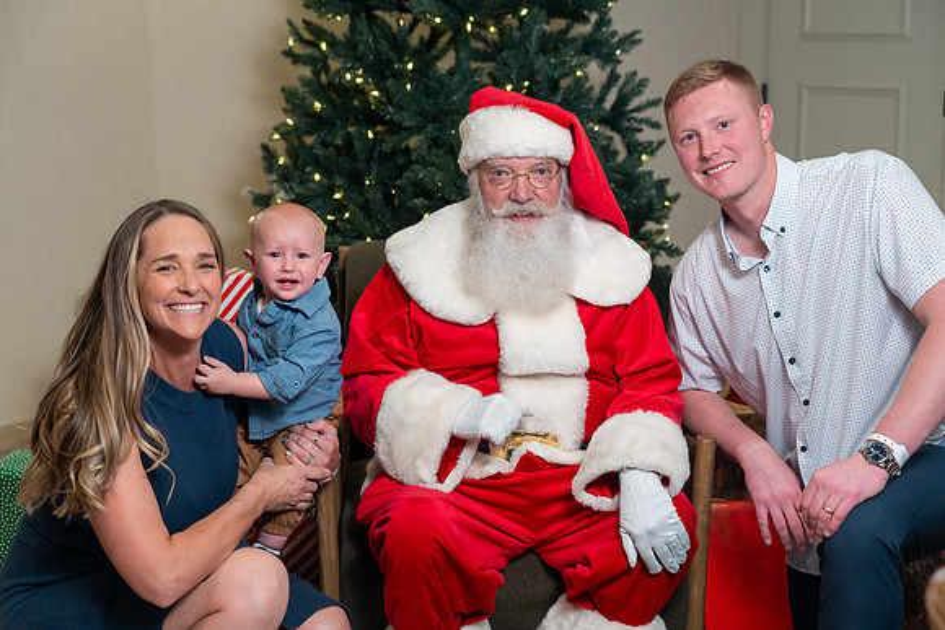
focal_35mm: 59
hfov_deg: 33.9
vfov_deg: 23.0
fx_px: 1549
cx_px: 472
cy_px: 315
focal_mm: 59
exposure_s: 1/200
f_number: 4
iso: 1600
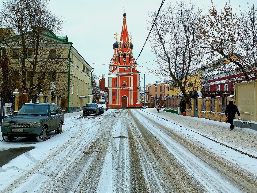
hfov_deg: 67.3
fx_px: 193
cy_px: 94
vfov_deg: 53.1
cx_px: 125
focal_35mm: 26
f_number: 1.8
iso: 25
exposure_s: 1/250
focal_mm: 4.6
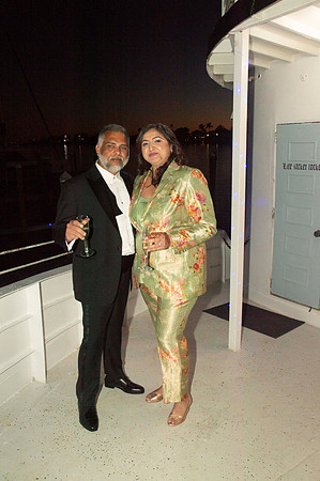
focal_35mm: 27
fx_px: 361
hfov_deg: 47.8
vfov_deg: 67.4
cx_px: 160
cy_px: 240
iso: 400
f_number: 8
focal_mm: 18
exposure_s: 1/60
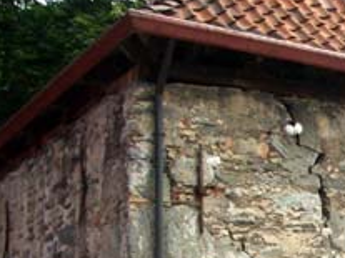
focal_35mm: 93
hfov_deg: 19.7
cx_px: 425
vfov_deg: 15.5
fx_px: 926
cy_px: 275
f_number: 4.3
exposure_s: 1/320
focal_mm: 5.8
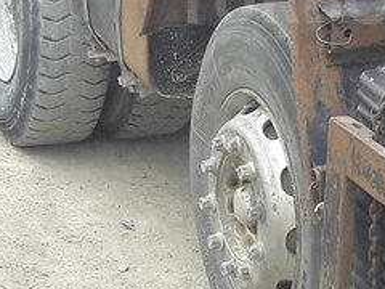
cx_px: 338
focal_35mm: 77
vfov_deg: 18.6
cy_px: -1
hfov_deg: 24.7
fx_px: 856
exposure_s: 1/251
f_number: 1.9
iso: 40
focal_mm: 3.7
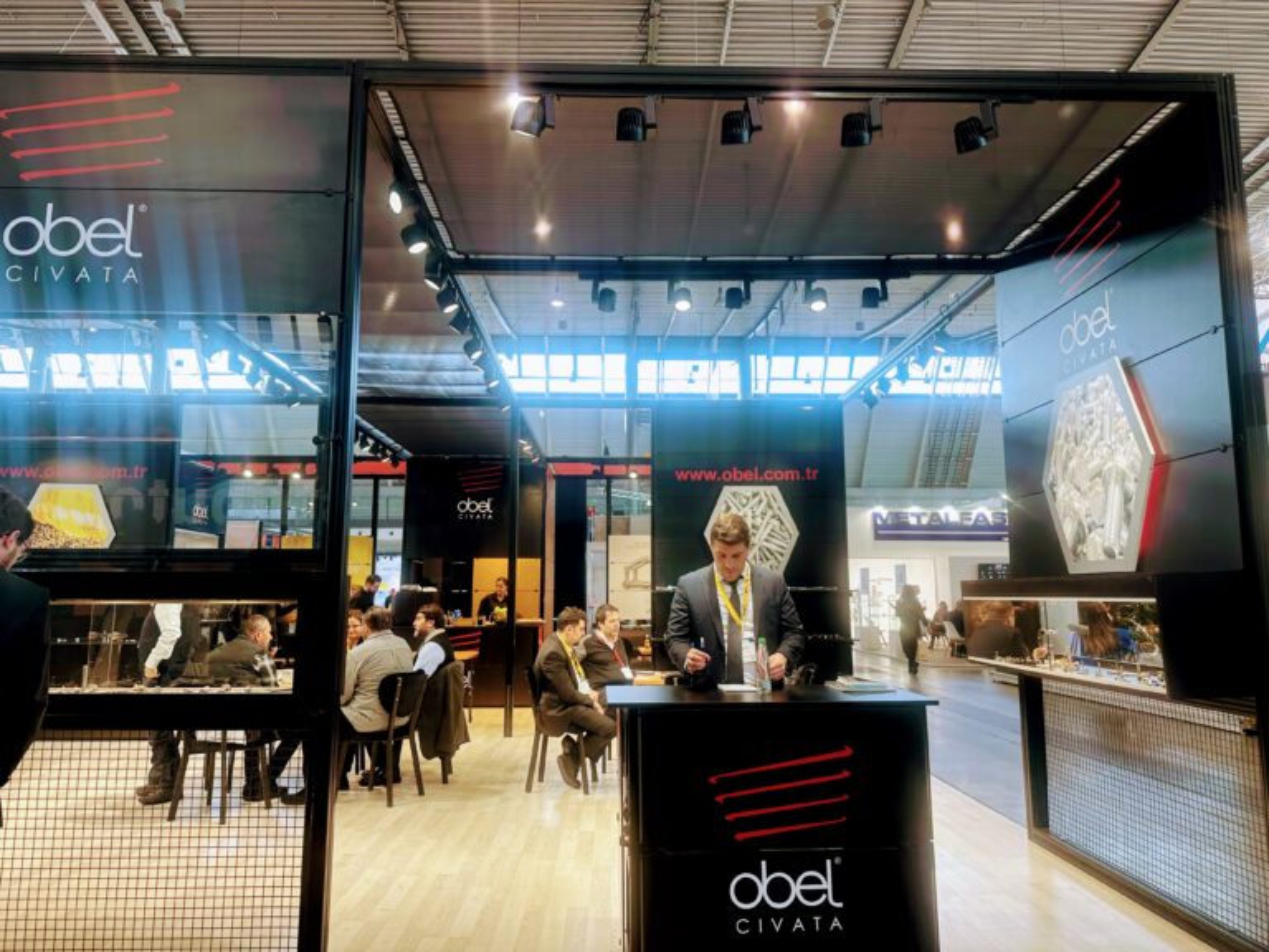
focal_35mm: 24
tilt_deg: +7.1
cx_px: 634
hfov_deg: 71.6
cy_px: 476
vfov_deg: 56.8
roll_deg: +0.4
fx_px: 880
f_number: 1.78
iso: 64
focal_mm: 6.86
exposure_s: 1/100
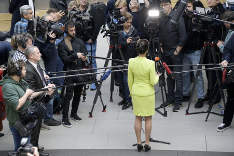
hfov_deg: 14.2
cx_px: 117
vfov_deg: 9.4
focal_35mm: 145
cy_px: 78
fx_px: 942
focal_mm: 145
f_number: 5.6
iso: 5000
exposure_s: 1/400
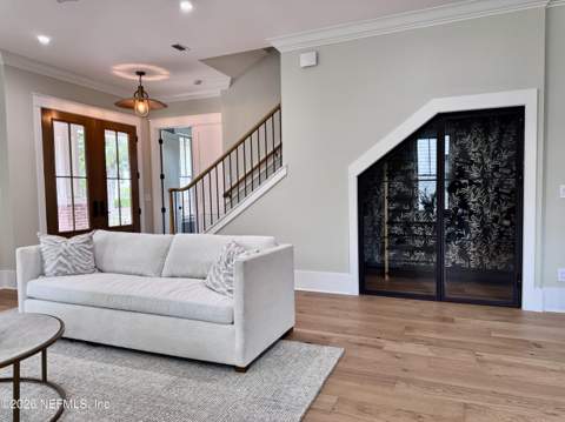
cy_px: 211
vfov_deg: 56.7
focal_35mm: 24
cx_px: 282
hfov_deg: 71.7
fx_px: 391
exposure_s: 1/60
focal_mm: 6.76
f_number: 1.78
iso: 100
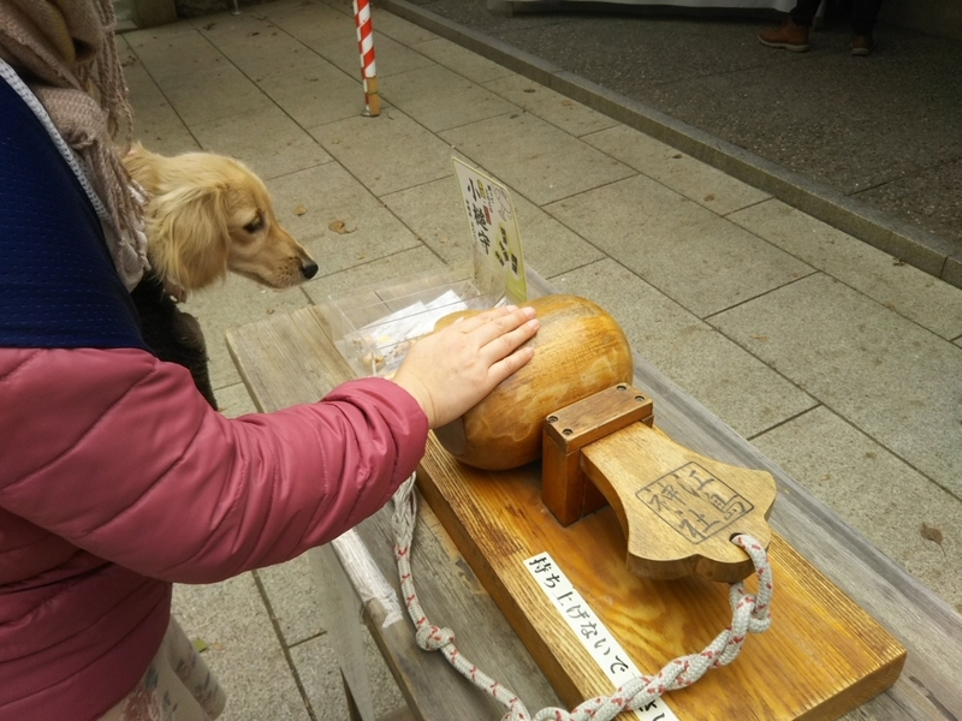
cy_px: 360
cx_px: 481
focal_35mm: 30
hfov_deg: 60.0
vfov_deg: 46.8
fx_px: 834
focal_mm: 4
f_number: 2.2
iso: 25
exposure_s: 1/293
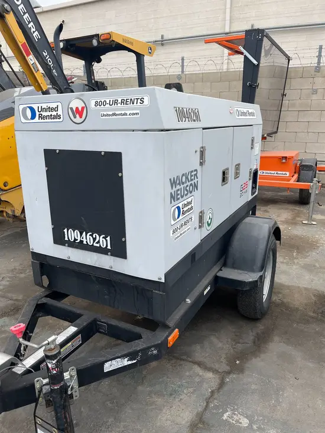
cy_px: 216
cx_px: 162
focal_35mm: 26
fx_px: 325
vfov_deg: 67.3
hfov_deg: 53.1
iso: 50
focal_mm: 5.1
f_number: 1.6
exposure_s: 1/1252
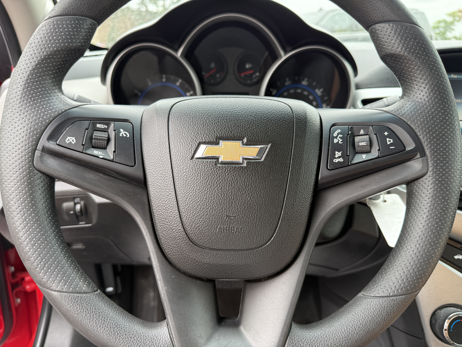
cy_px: 174
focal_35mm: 24
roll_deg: -0.9
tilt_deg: -18.5
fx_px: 320
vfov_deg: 56.8
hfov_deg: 71.6
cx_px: 231
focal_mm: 6.76
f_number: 1.78
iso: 100
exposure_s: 1/260
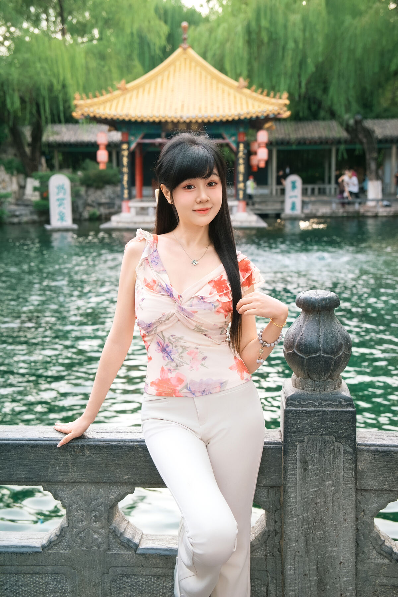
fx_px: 696
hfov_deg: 31.9
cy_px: 298
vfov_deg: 46.4
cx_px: 199
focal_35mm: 42
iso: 320
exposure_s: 1/125
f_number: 4
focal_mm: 42
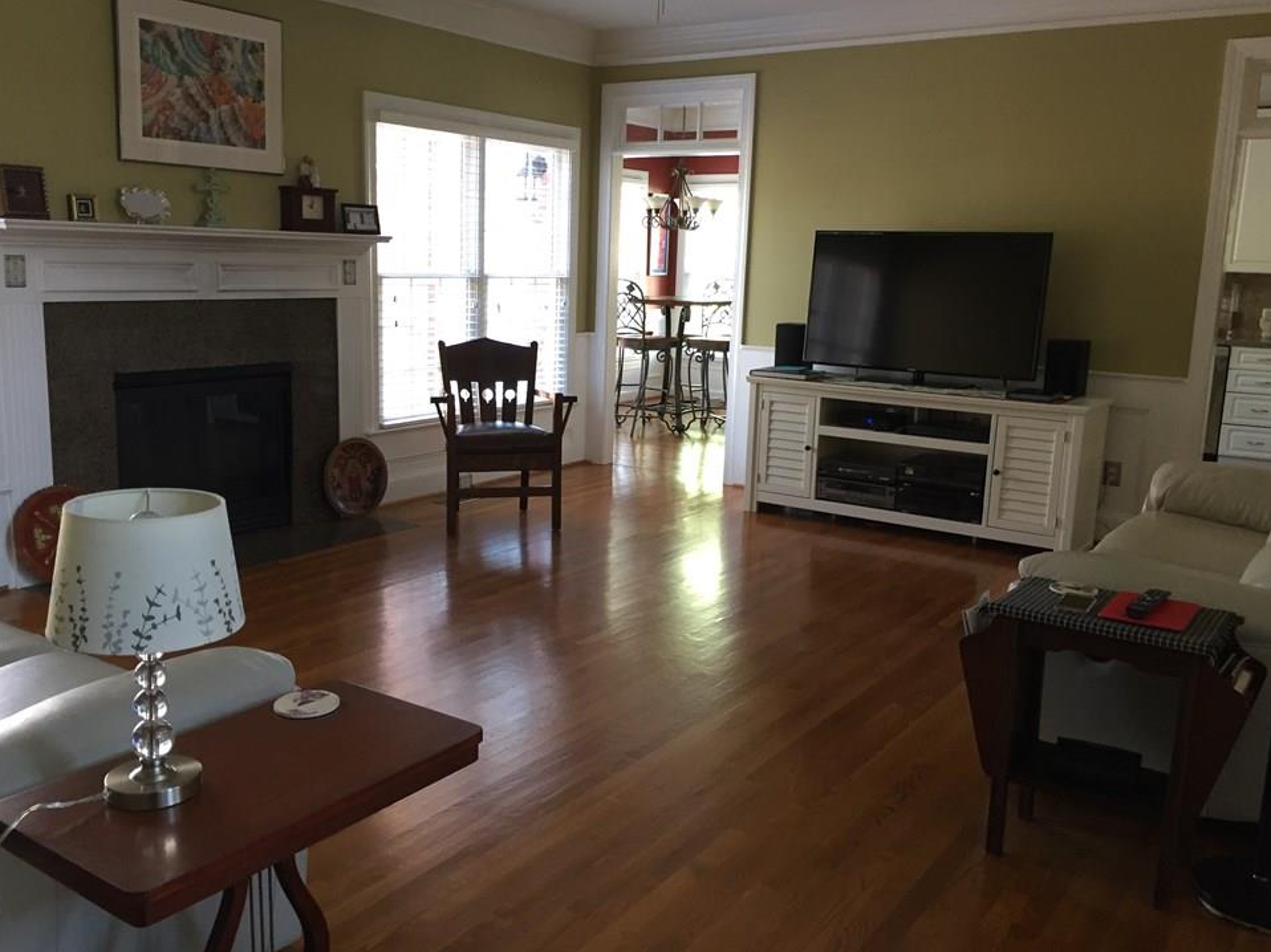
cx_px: 608
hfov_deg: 58.3
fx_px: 1138
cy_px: 465
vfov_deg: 45.4
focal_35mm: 31
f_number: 2.2
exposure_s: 1/30
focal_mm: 4.15
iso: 125
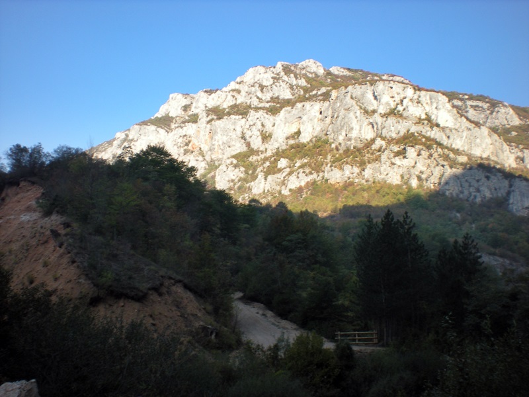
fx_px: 581
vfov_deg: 37.7
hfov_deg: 49.0
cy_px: 198
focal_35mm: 38
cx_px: 264
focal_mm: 6.3
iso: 64
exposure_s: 1/183
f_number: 4.6
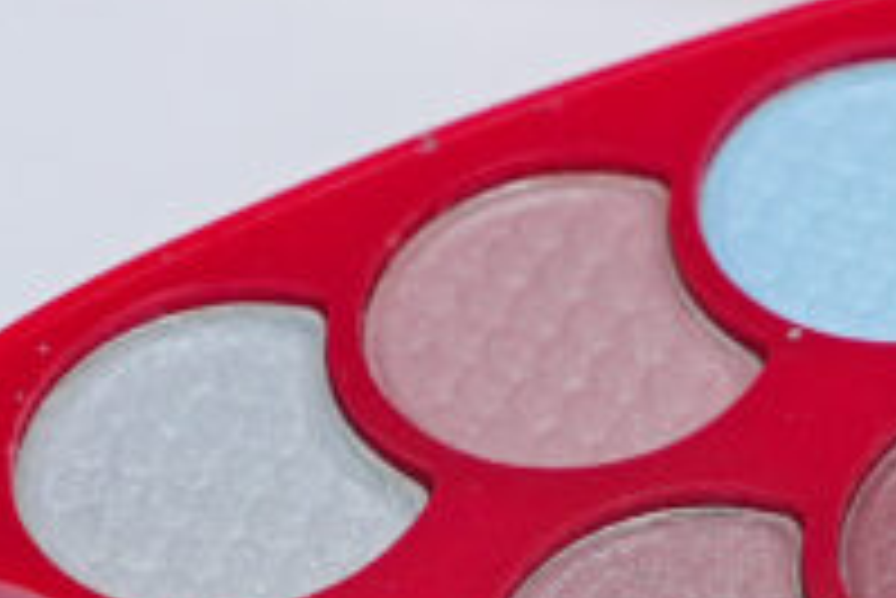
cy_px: 456
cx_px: 1094
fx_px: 4558
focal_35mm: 183
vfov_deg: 7.5
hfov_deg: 11.0
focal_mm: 35
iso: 800
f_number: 5
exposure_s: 1/200
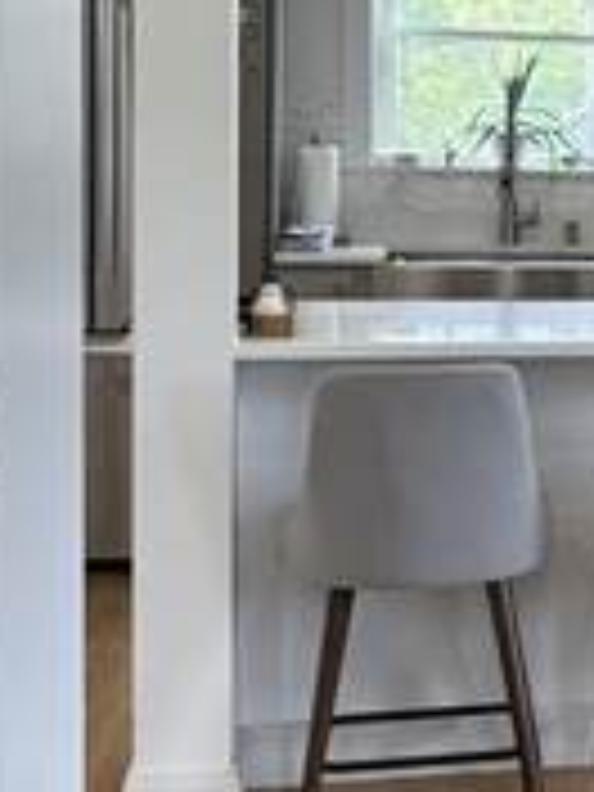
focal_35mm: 105
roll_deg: -1.0
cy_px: 252
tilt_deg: -3.5
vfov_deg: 18.7
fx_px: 2402
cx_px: 1269
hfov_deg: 12.2
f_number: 1.78
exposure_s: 1/111
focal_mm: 6.76
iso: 80
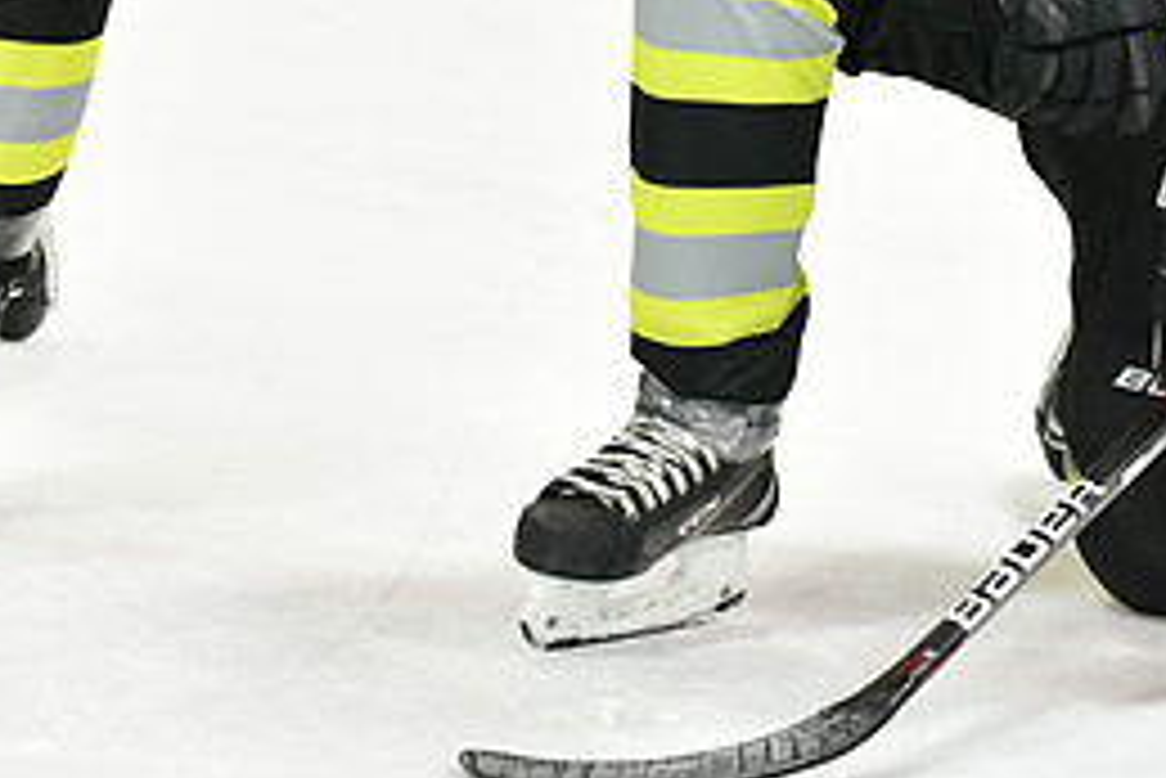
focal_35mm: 157
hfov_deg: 13.0
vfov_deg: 8.7
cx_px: 1049
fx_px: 5088
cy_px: -34
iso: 14400
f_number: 5
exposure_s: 1/400
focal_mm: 70
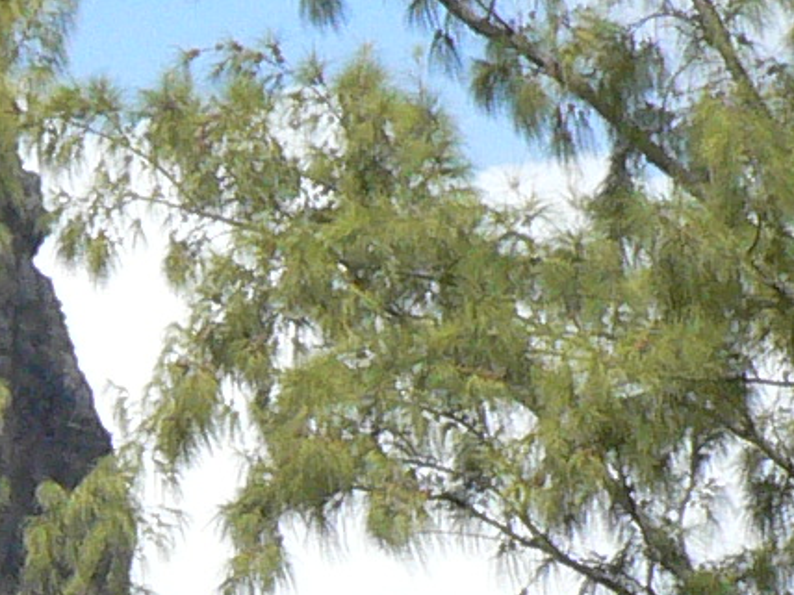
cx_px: -271
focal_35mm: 353
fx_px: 8097
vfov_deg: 4.2
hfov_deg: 5.6
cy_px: 517
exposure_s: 1/800
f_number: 5.6
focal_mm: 9.9
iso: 200
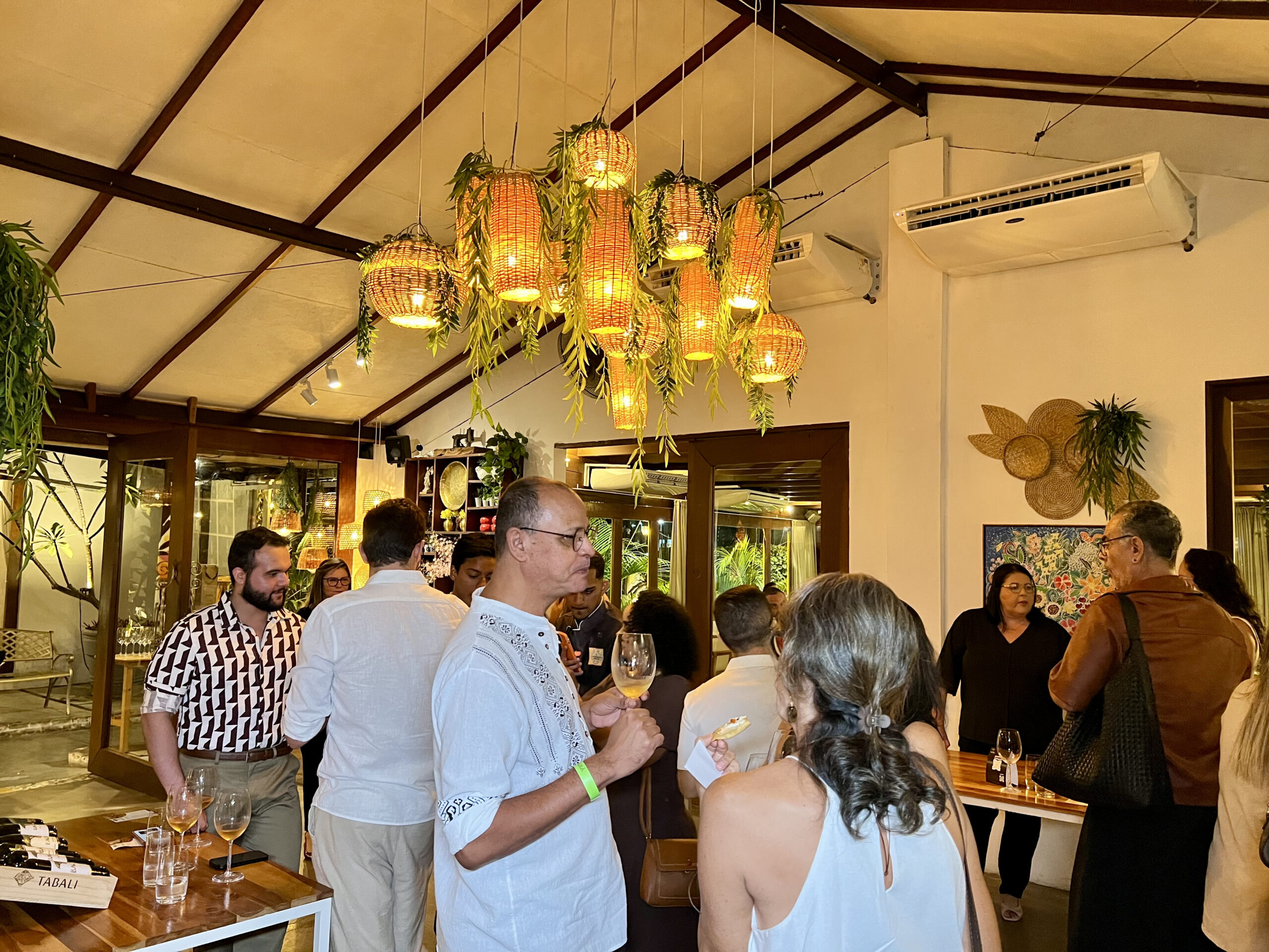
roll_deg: -2.4
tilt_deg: +5.1
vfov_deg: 53.1
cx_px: 634
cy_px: 476
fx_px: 953
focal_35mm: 26
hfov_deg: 67.3
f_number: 1.5
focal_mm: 5.7
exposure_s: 1/60
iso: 400
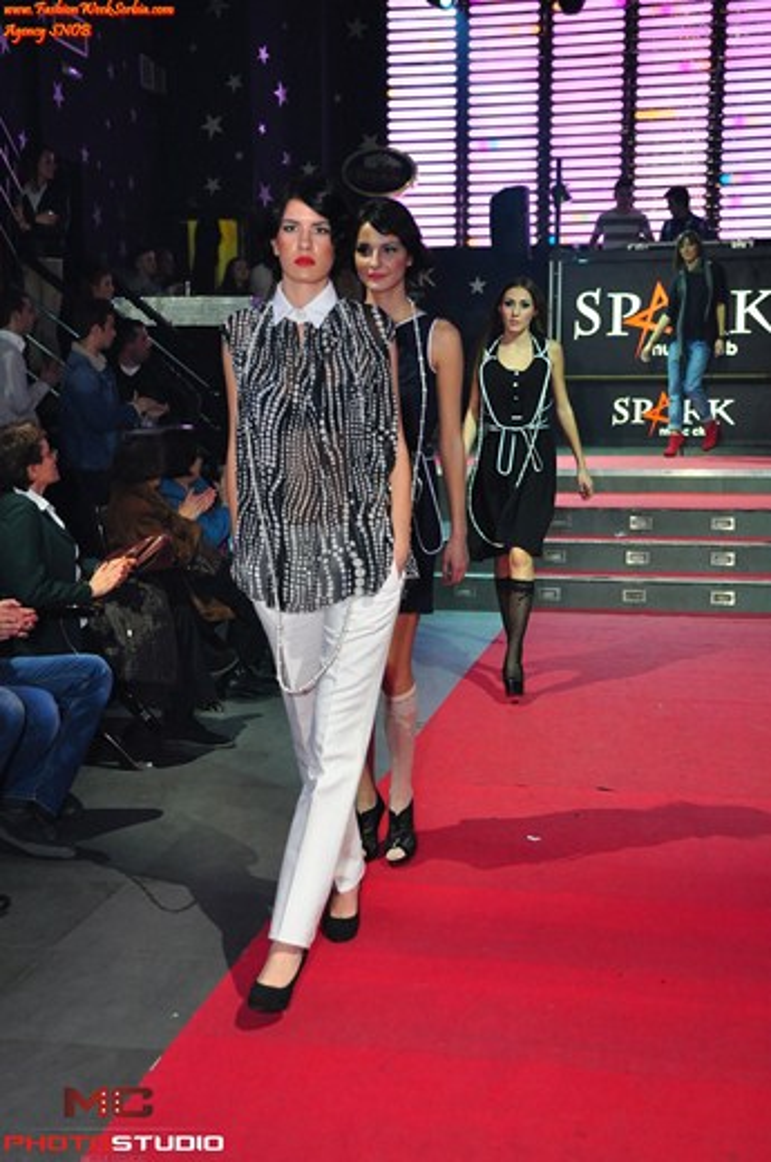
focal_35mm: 48
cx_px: 386
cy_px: 581
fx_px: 1547
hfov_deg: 28.0
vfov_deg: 41.2
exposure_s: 1/160
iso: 800
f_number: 2.8
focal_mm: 32
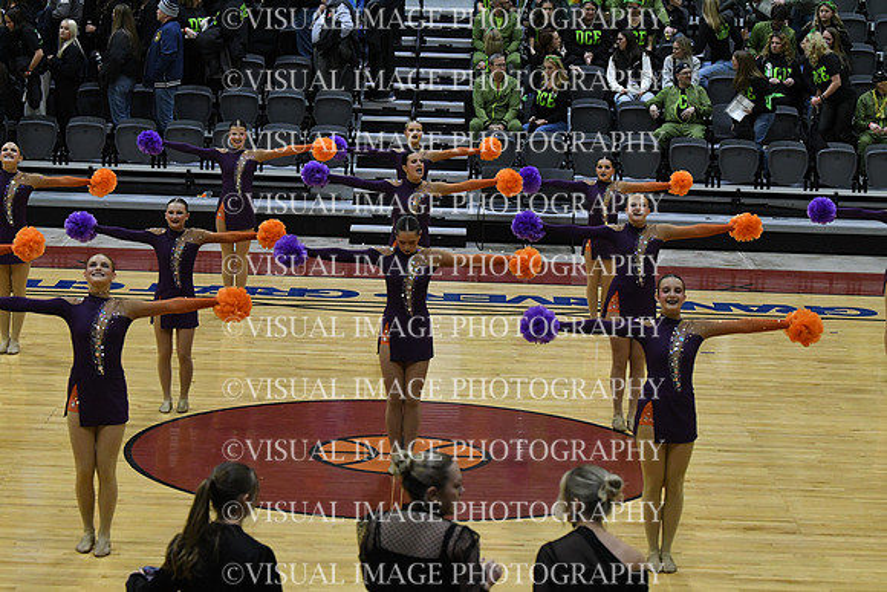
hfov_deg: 19.5
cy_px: 296
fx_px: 2588
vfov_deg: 13.0
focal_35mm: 105
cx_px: 444
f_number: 4
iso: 4000
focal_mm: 70
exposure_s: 1/500
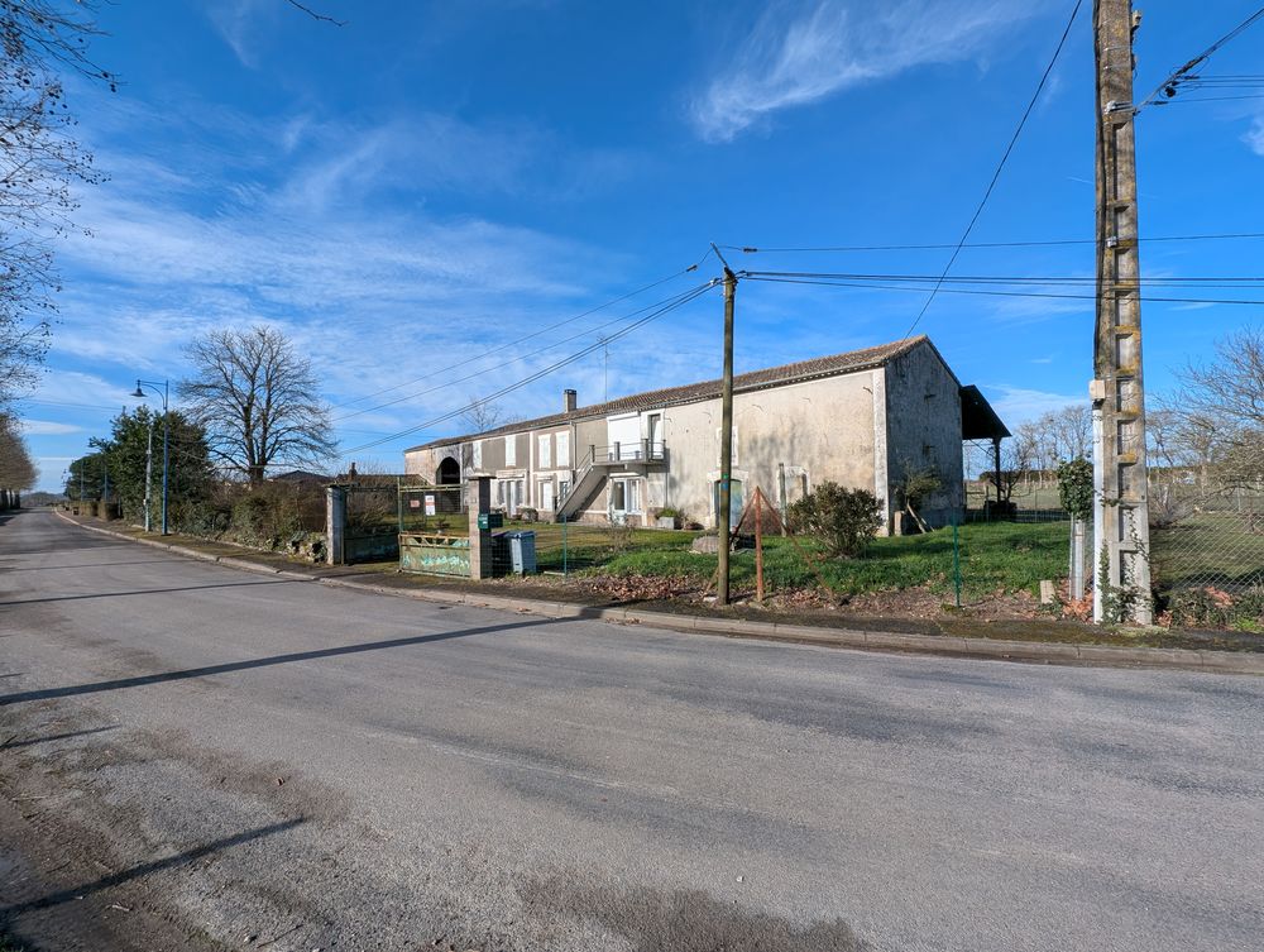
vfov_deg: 90.1
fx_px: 475
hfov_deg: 106.1
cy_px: 476
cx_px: 632
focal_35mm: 13
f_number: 2.2
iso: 43
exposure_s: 1/1451
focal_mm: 1.95
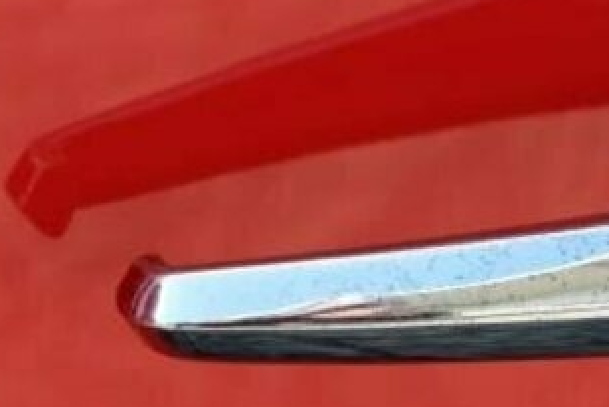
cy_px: -136
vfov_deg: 4.2
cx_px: 591
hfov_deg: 6.4
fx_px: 5469
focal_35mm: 323
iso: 200
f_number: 5
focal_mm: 55
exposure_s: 1/200
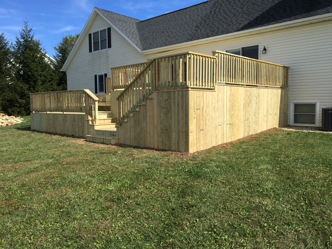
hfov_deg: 61.7
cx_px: 166
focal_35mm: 29
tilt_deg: -3.9
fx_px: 278
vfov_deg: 48.2
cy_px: 124
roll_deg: +0.0
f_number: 2.2
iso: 25
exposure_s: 1/1570
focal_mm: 4.15
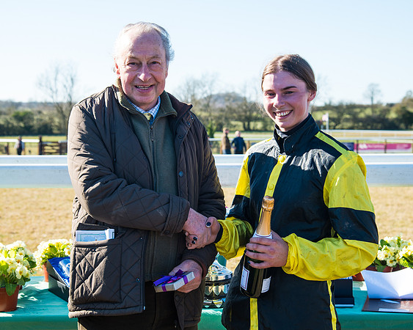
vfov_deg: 22.4
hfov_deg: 27.8
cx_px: 199
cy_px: 173
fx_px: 833
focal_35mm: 68
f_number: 5
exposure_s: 1/200
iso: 125
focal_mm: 55
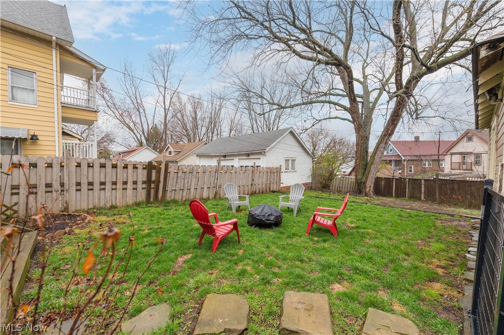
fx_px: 196
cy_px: 168
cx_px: 252
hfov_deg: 104.3
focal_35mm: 14
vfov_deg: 81.1
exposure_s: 1/200
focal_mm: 14
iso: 200
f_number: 8
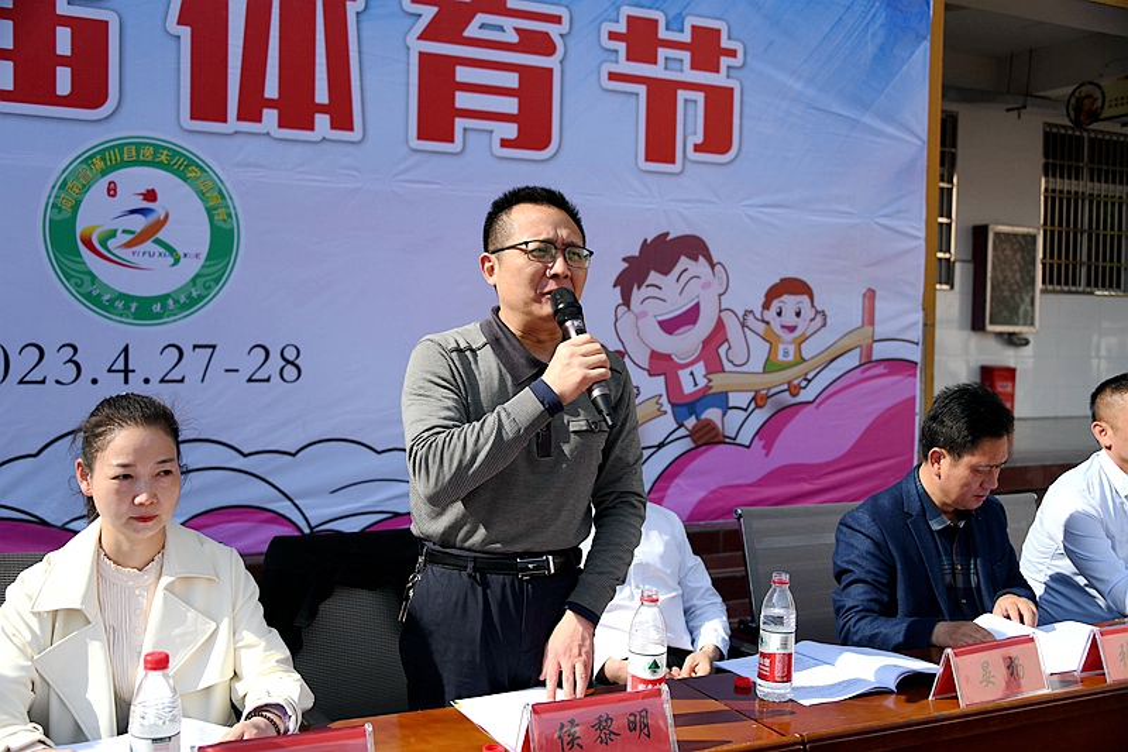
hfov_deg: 50.7
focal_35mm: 38
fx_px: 1190
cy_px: 376
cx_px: 564
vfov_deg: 35.0
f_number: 4
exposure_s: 1/500
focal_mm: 38
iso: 64
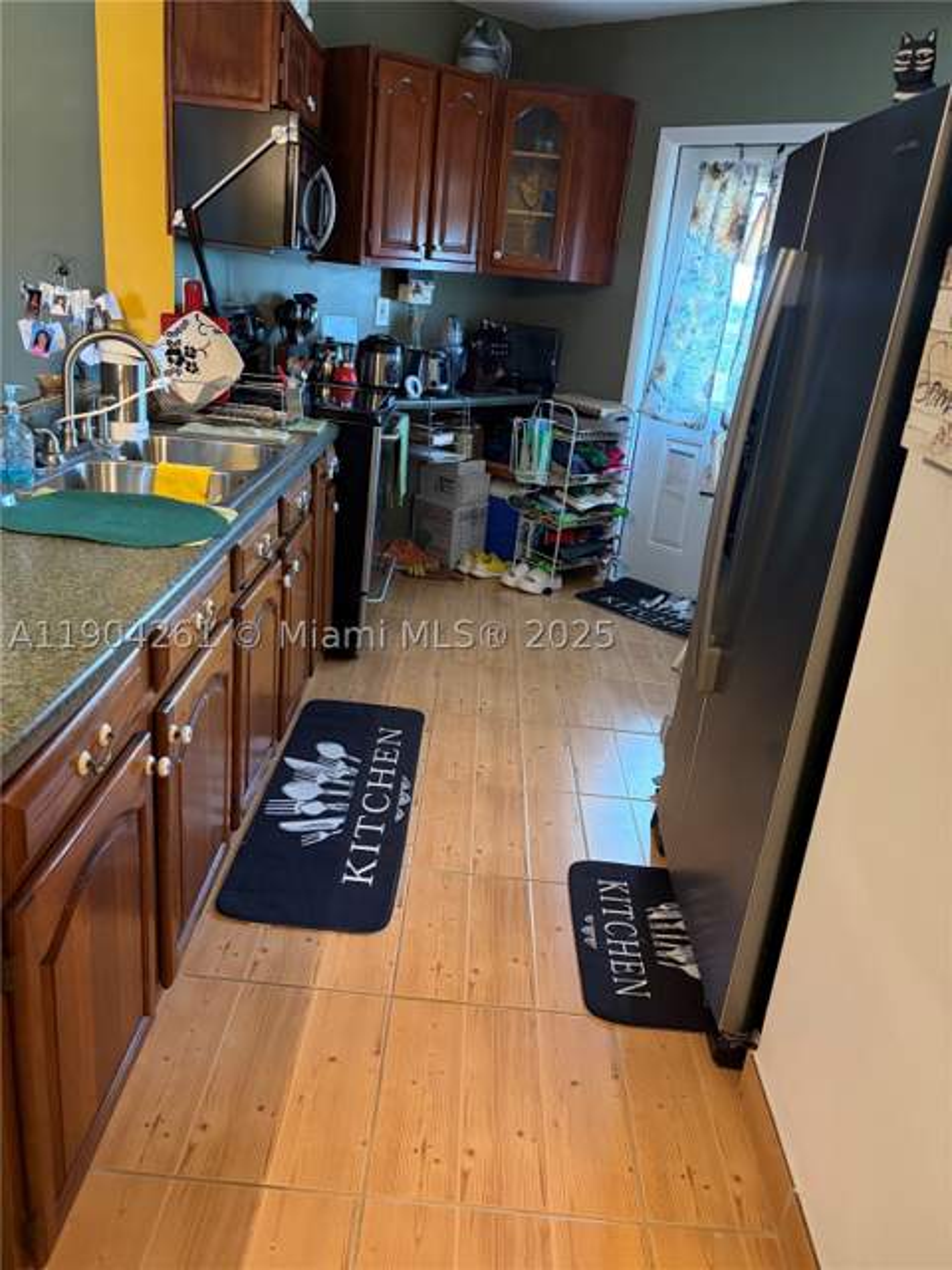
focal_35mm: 26
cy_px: 635
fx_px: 953
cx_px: 476
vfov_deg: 67.3
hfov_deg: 53.1
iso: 500
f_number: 1.6
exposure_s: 1/60
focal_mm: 5.96
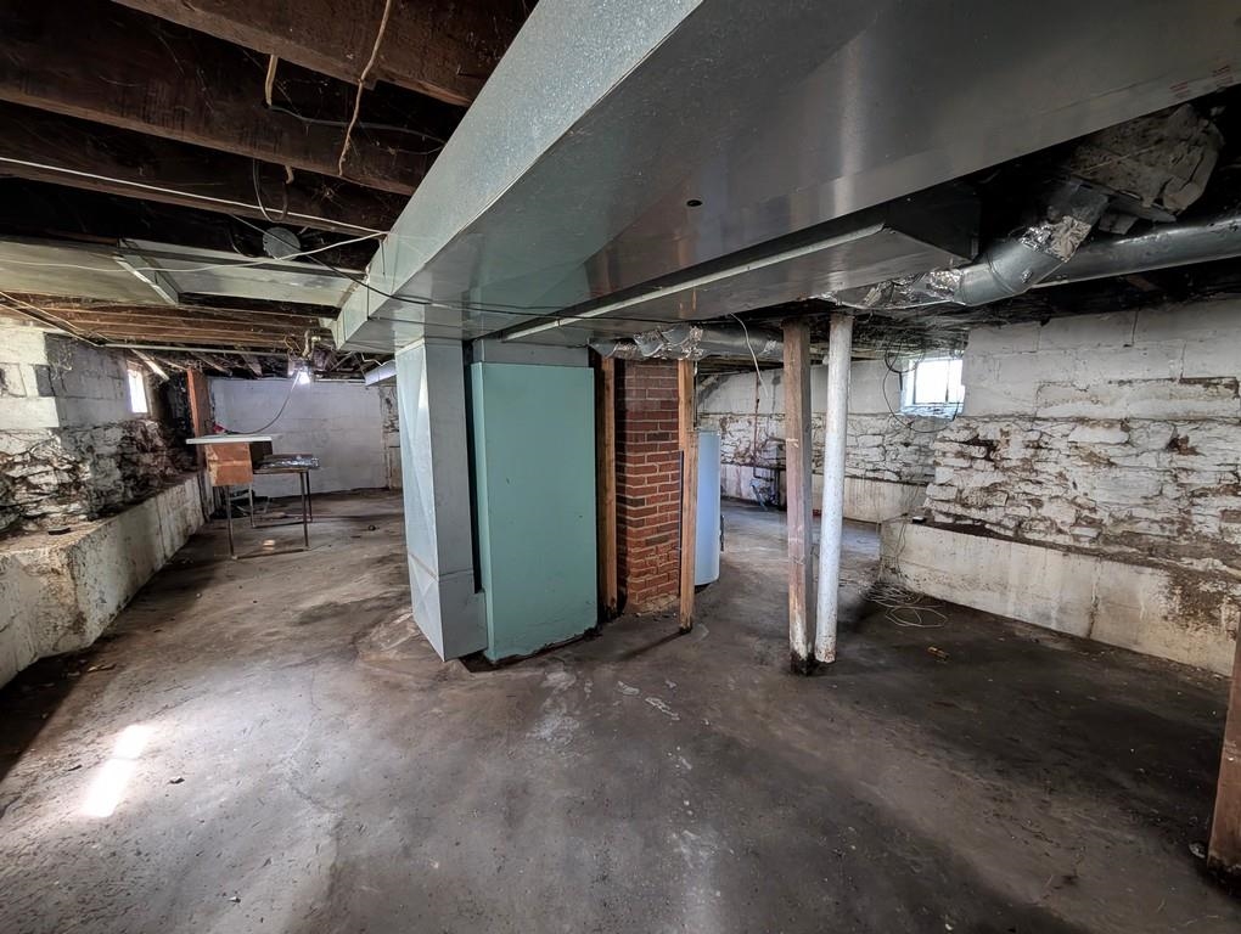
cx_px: 620
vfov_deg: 94.6
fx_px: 431
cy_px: 467
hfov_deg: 110.5
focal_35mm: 12
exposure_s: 1/23.8
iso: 329
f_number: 1.7
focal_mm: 2.02
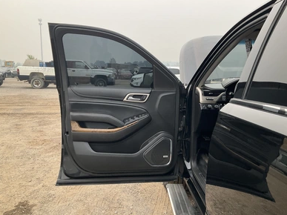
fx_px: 249
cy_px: 107
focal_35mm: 30
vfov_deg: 46.8
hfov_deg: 60.0
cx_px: 145
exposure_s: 1/514
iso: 25
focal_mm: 3
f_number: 1.8
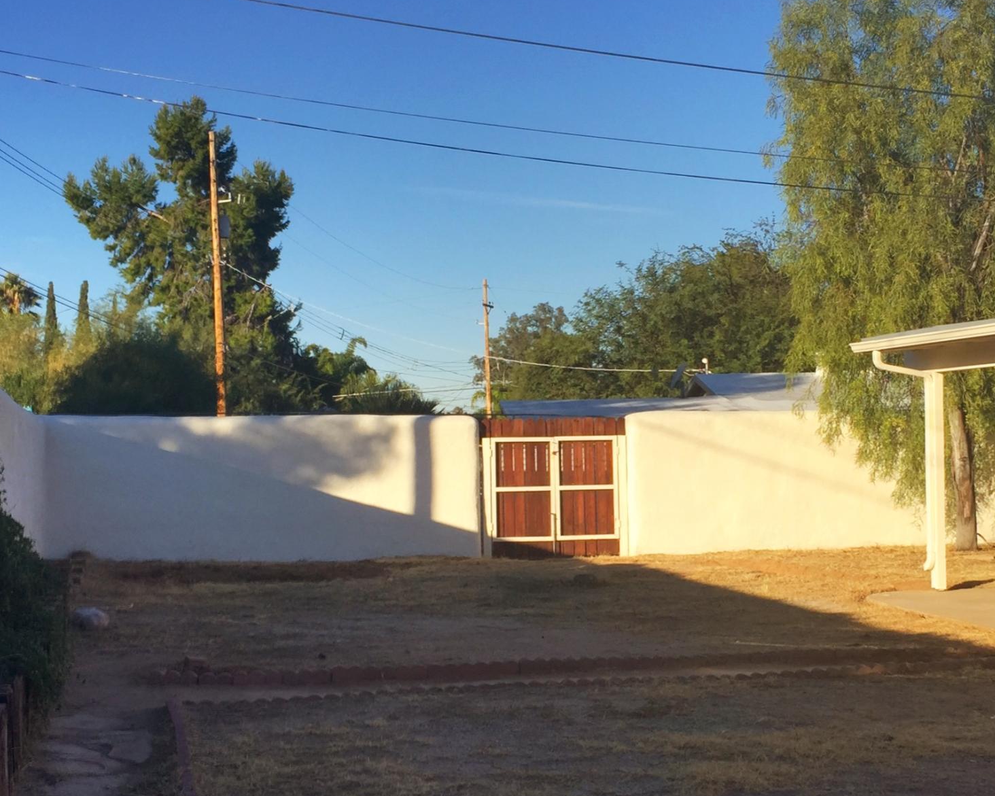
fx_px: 1708
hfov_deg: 32.4
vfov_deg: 26.2
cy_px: 494
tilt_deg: +0.1
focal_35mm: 58
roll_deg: +0.4
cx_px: 584
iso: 32
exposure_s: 1/3968
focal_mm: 4.15
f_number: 2.2
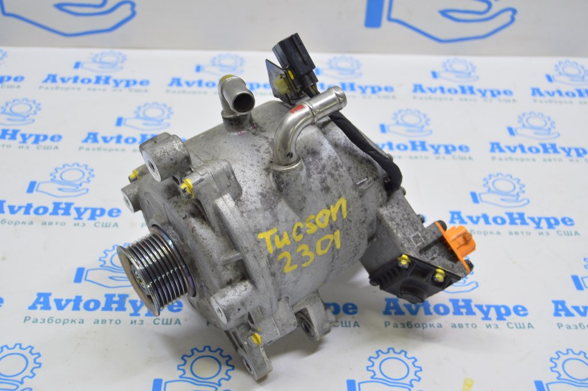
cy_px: 196
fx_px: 783
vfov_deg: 28.0
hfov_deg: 41.1
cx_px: 294
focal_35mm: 48
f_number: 5.6
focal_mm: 32
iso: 400
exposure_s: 1/20
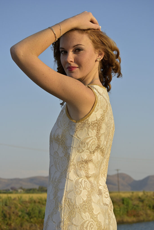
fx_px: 528
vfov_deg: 24.6
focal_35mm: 82
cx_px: 77
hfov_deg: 16.6
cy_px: 115
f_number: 7.1
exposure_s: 1/250
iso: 100
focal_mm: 55
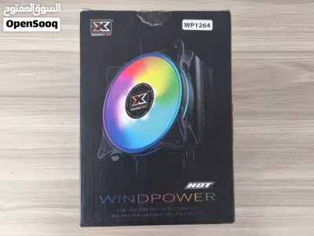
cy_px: 118
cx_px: 157
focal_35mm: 23
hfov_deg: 73.9
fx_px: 209
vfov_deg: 58.9
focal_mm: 5.35
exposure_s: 1/50
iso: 400
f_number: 1.7
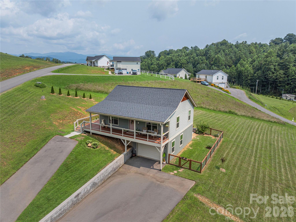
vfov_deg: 56.8
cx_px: 148
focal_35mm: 24
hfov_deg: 71.6
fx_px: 205
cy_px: 111
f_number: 2.8
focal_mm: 12.29
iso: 200
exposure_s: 1/4000
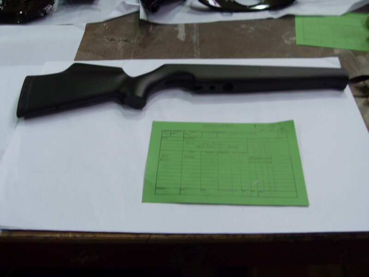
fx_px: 373
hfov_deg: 52.6
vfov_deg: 40.7
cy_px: 138
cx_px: 184
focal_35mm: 35
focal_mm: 6.3
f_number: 2.8
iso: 100
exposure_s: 1/45
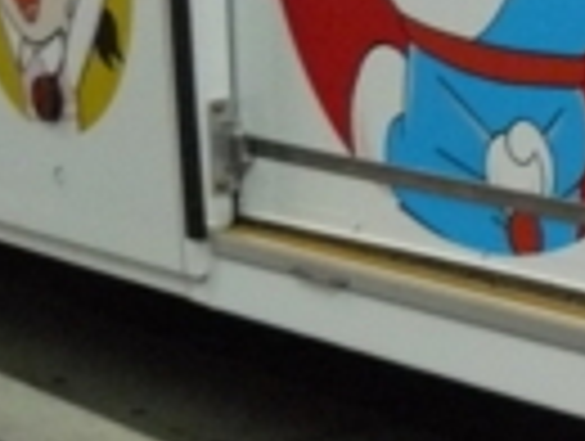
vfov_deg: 10.1
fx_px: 2438
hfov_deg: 13.3
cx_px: 693
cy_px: -166
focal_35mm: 144
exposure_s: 1/25
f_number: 2.8
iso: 400
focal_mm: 6
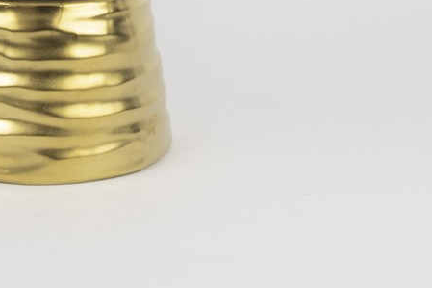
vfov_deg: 6.2
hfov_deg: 9.5
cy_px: -211
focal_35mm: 217
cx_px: 122
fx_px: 2603
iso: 100
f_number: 20
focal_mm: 40
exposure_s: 1/100
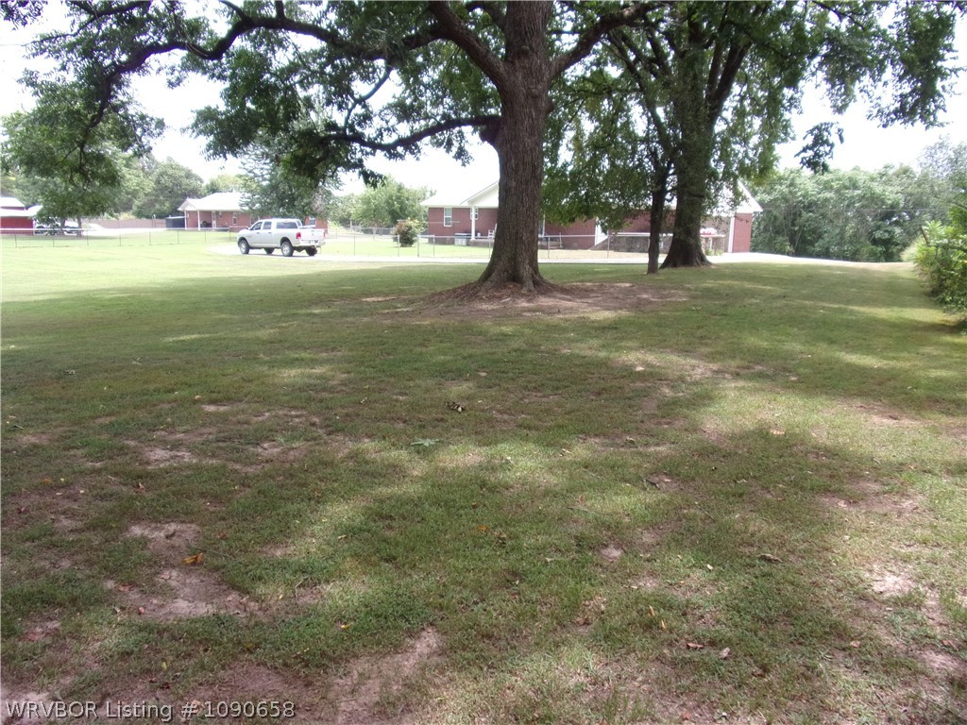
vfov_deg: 56.8
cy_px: 362
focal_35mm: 24
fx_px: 670
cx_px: 484
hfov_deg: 71.6
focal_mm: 4.3
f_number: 3.3
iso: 80
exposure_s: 1/240
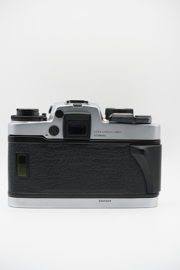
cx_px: 90
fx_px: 442
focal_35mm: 59
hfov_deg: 23.0
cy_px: 135
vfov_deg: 33.9
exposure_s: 1/125
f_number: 11
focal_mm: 59
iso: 3200
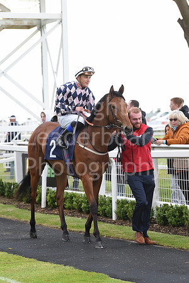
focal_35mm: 160
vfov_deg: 12.8
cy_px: 142
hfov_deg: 8.6
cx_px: 94
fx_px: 1260
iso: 800
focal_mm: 160
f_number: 5.6
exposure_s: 1/320
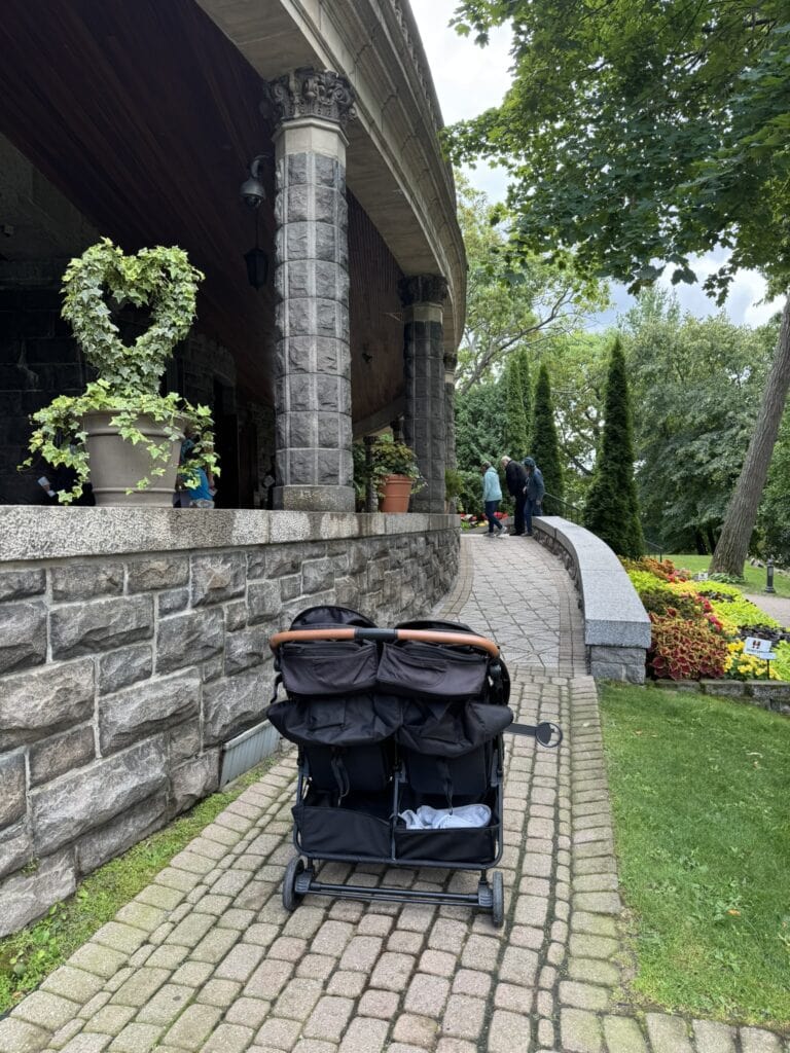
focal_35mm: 24
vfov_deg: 71.6
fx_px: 730
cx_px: 395
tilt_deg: -1.0
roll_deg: +0.7
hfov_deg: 56.8
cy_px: 526
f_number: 1.78
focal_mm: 6.76
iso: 64
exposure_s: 1/260
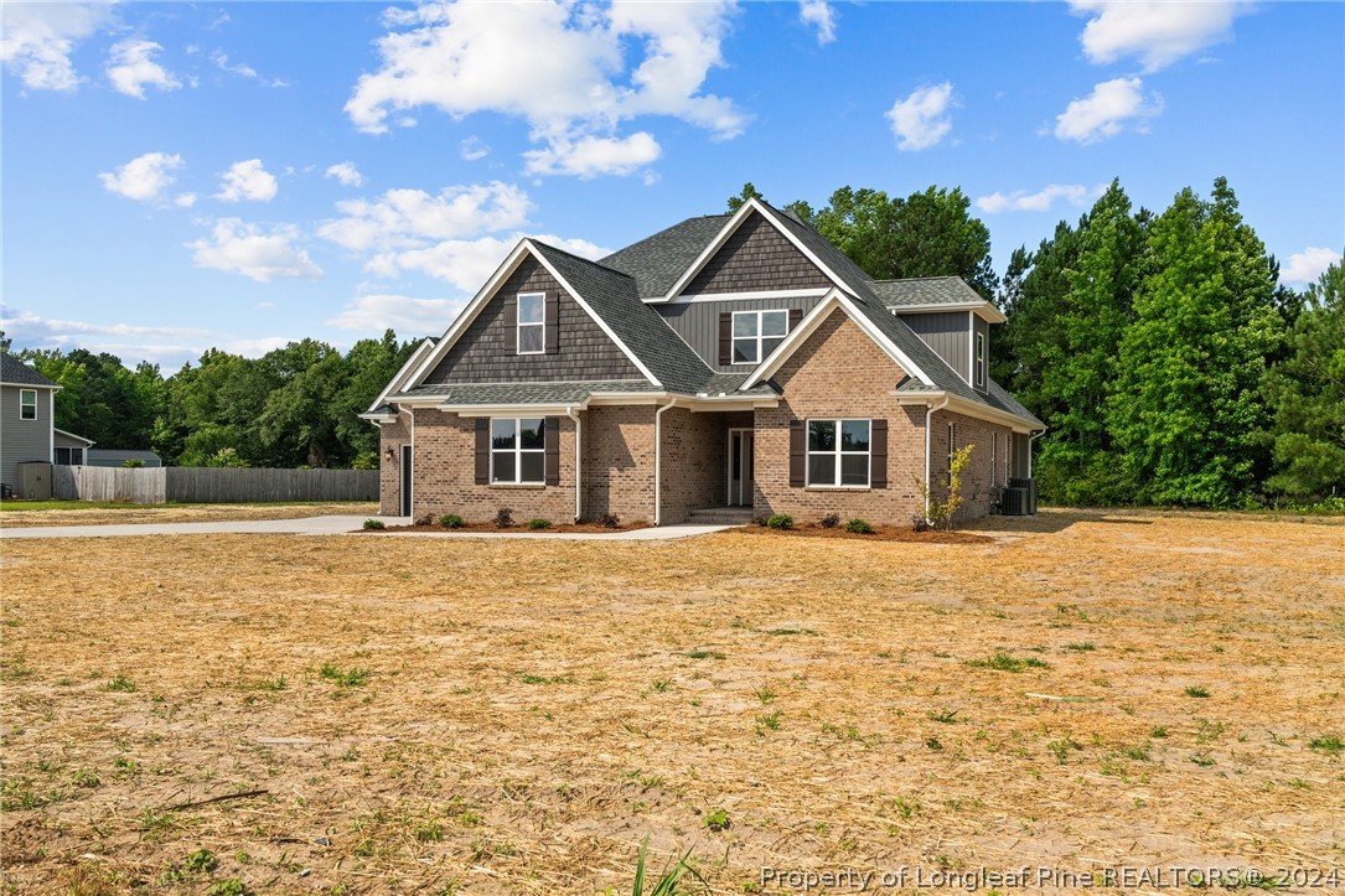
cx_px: 672
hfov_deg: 60.3
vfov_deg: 42.3
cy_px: 448
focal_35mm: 31
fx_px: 1158
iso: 400
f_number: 7.1
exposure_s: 1/800
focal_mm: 31
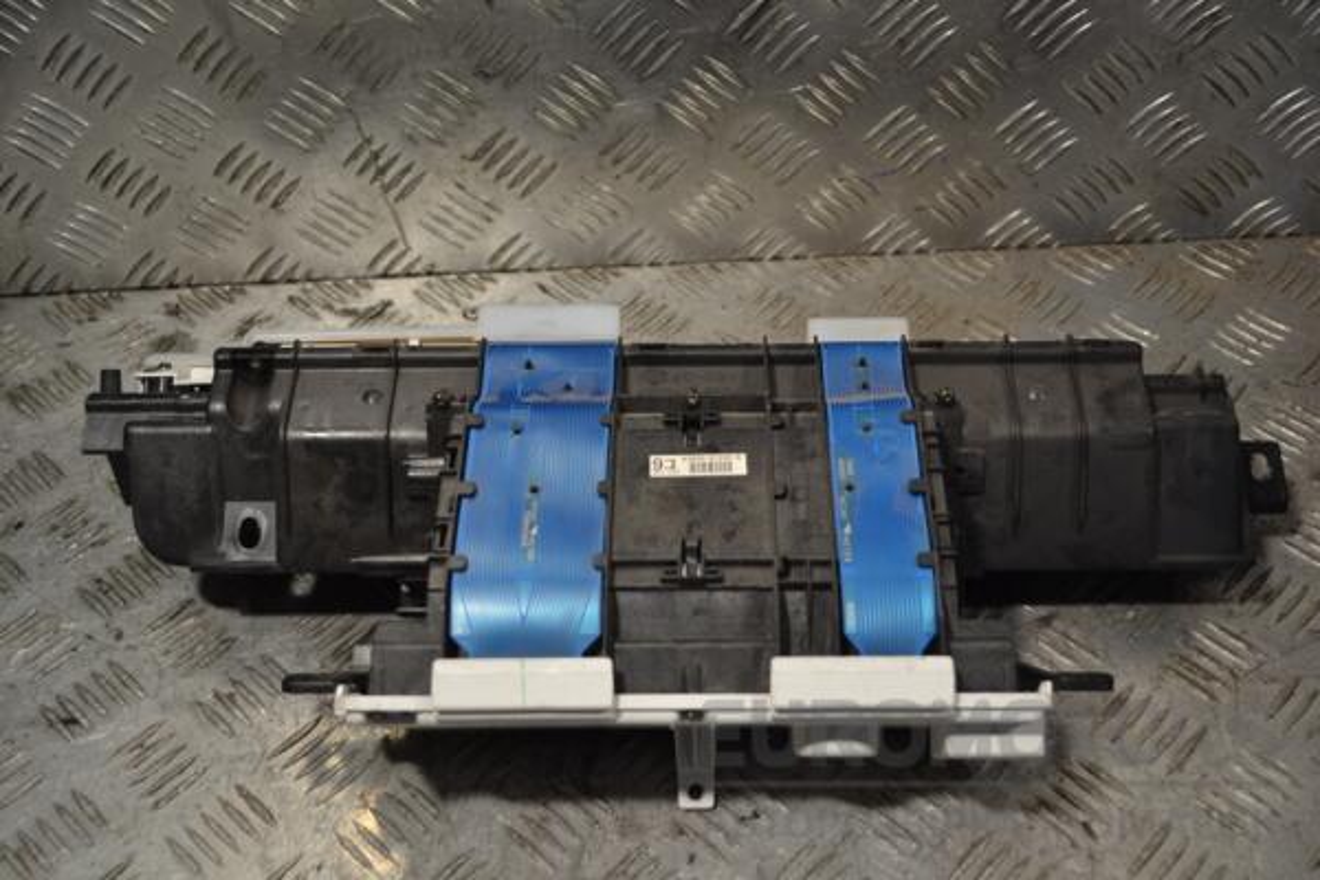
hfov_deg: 45.0
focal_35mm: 44
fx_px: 1595
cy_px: 440
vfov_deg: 30.8
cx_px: 660
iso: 100
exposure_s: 1/40
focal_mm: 29
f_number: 4.5
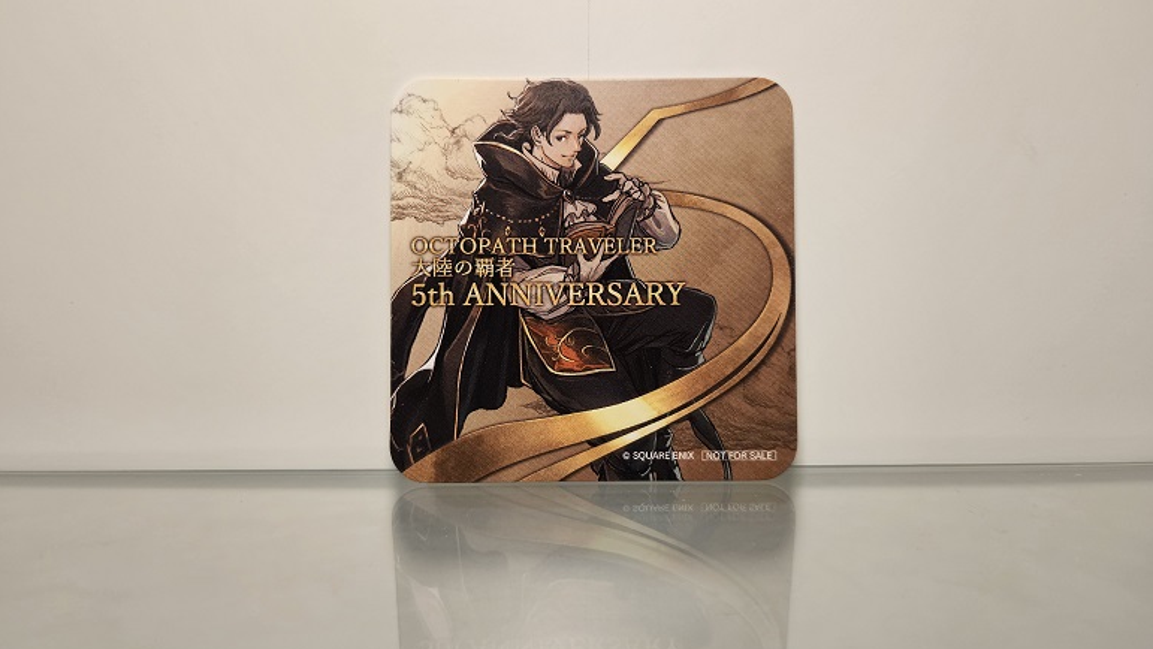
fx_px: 795
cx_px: 571
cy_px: 329
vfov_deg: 44.4
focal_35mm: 26
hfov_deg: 71.9
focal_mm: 5.4
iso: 160
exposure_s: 1/100
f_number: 1.8
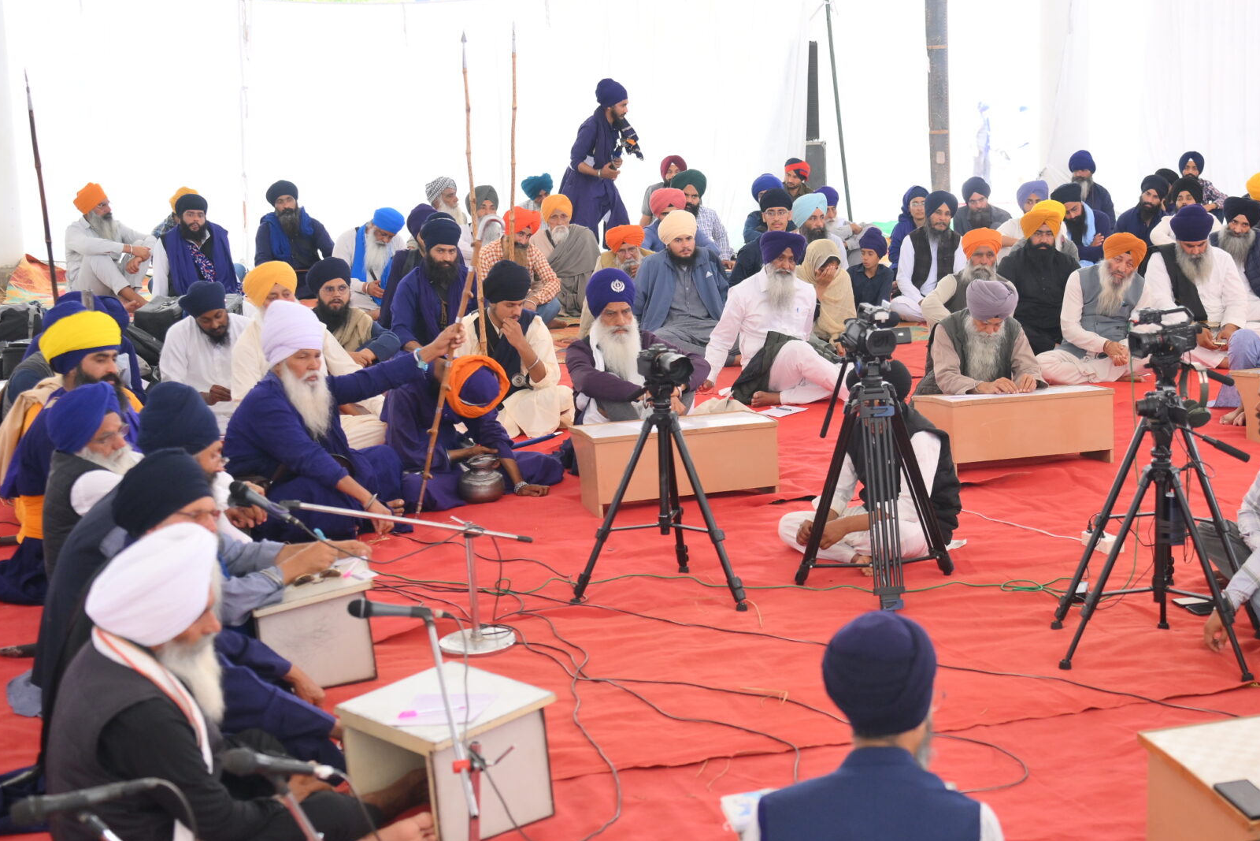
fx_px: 1960
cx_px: 898
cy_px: 419
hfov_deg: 35.1
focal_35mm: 56
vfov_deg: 24.2
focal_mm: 35
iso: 640
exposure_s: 1/200
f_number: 2.5
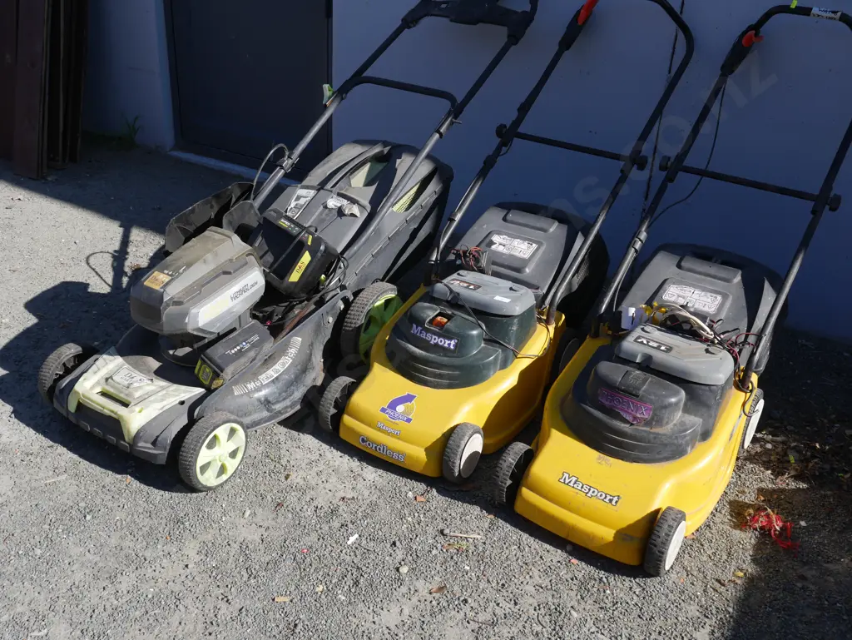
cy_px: 320
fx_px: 837
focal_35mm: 34
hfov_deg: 53.9
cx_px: 426
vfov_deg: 41.8
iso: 200
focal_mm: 17
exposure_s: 1/400
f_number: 7.1
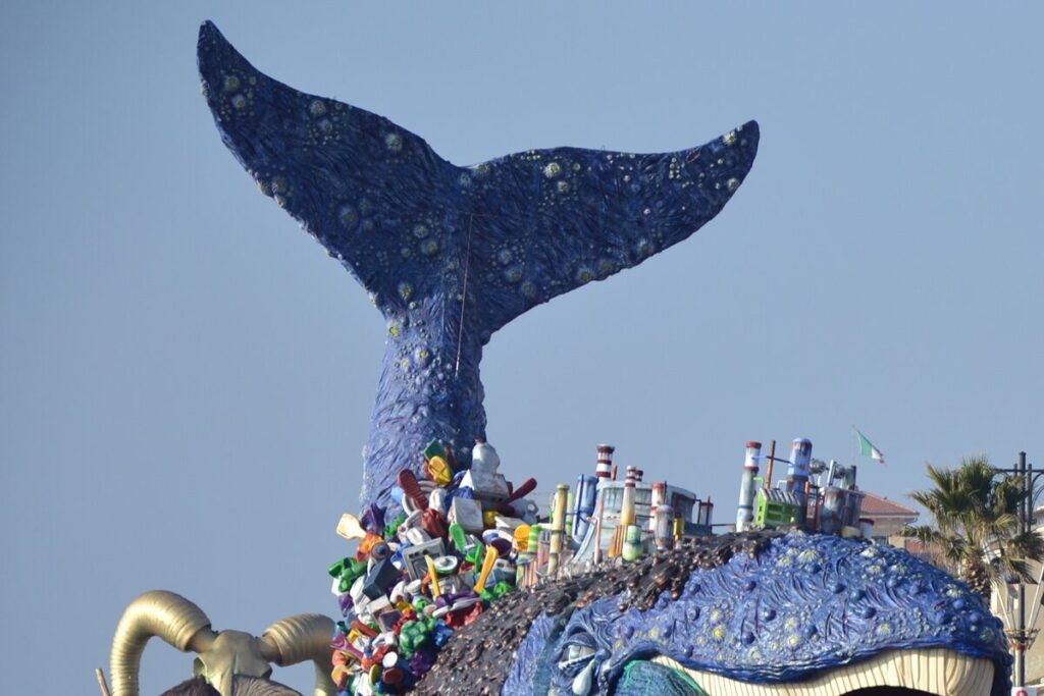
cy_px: 348
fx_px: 4568
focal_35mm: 158
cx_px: 522
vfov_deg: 8.7
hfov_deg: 13.0
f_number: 5.6
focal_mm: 105
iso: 160
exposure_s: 1/500
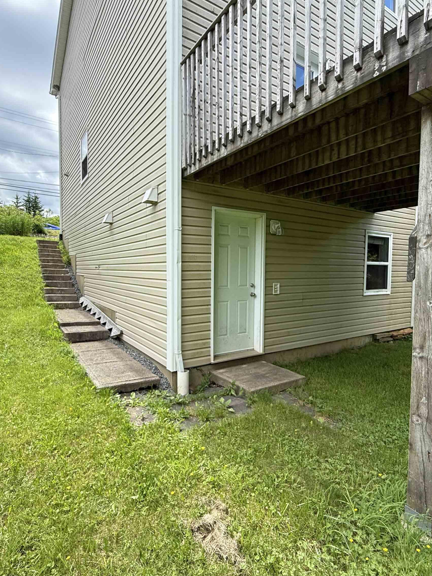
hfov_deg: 68.7
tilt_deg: -2.3
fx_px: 316
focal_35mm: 19
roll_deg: -0.9
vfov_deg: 84.7
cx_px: 207
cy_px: 284
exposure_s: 1/368
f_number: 2.2
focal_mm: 2.22
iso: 64
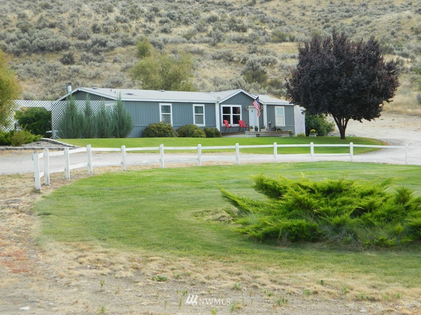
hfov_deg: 27.4
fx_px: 863
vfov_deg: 20.7
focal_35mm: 71
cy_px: 156
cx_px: 209
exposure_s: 1/400
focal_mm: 12.6
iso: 100
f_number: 4
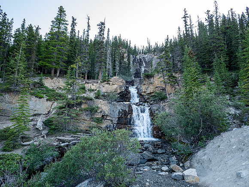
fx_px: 129
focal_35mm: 18
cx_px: 124
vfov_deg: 71.6
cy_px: 94
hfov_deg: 87.8
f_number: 8
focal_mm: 9
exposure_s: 1/60
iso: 400
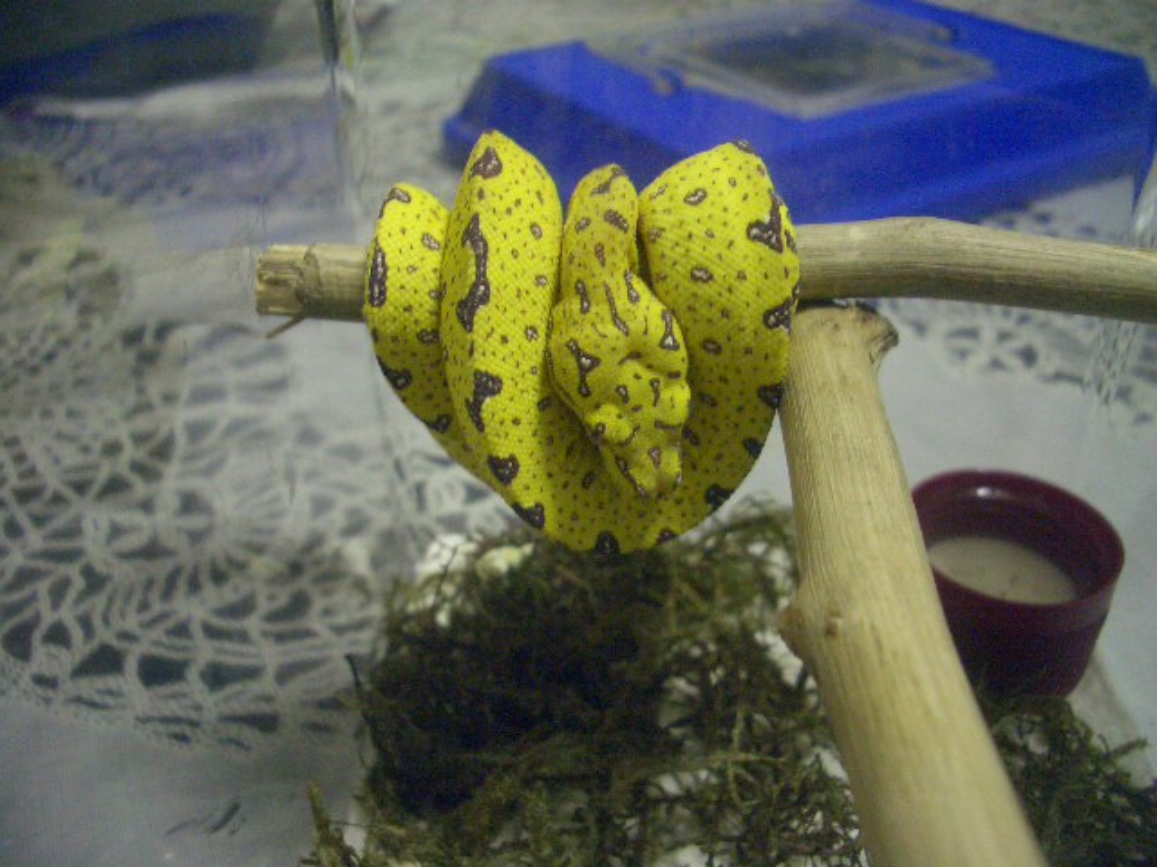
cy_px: 434
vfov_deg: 40.7
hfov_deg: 52.6
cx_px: 578
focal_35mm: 35
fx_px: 1170
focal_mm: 5.8
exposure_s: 1/8
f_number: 2.6
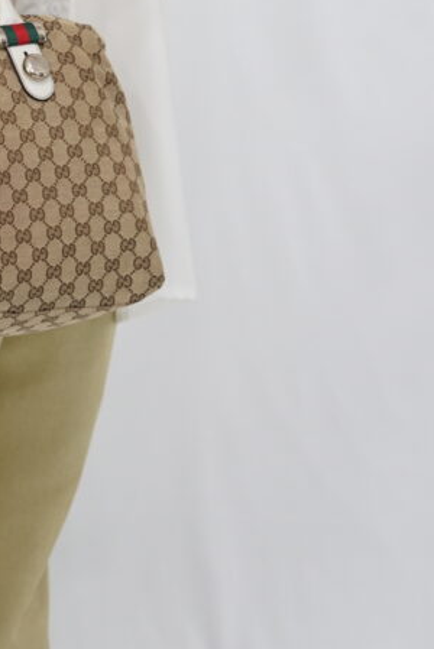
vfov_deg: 17.6
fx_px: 2058
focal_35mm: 114
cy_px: 14
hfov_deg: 11.9
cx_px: -43
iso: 640
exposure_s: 1/8
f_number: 6.3
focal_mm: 50
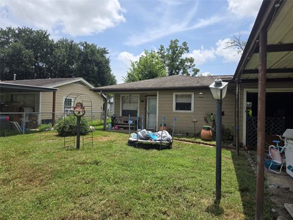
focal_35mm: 23
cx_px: 146
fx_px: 195
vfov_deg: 58.9
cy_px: 110
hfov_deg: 73.9
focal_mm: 5.4
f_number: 1.8
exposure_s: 1/1756
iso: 25
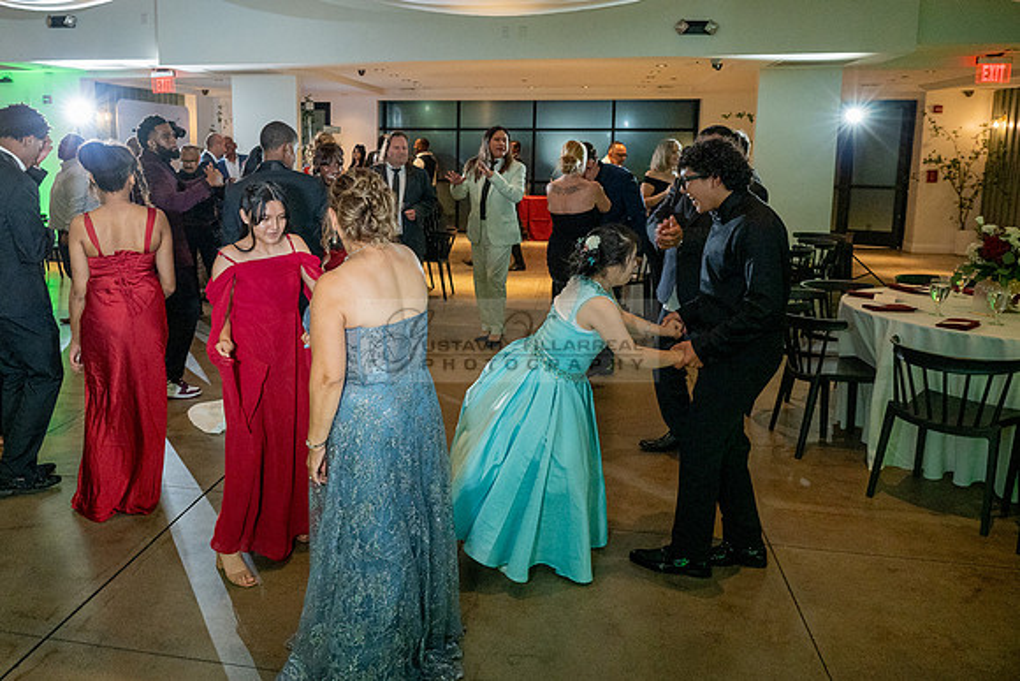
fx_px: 840
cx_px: 403
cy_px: 269
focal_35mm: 30
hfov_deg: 61.9
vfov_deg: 43.9
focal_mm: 24
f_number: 4
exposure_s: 1/200
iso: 3200
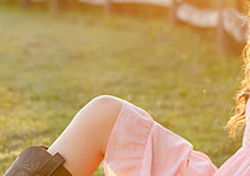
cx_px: 208
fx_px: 1617
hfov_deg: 8.8
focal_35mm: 229
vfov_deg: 6.2
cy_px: 39
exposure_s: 1/640
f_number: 3.2
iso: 640
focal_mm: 70
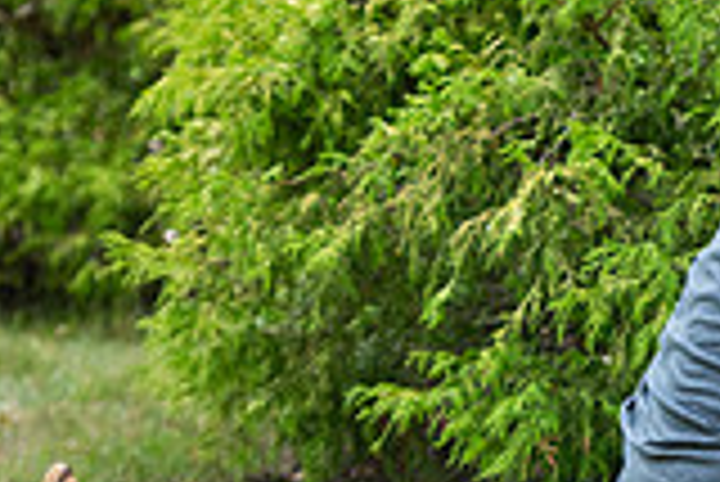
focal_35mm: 420
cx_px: 1035
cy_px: 372
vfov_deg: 3.3
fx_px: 8407
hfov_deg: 4.9
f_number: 3.2
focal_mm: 116
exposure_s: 1/500
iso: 200
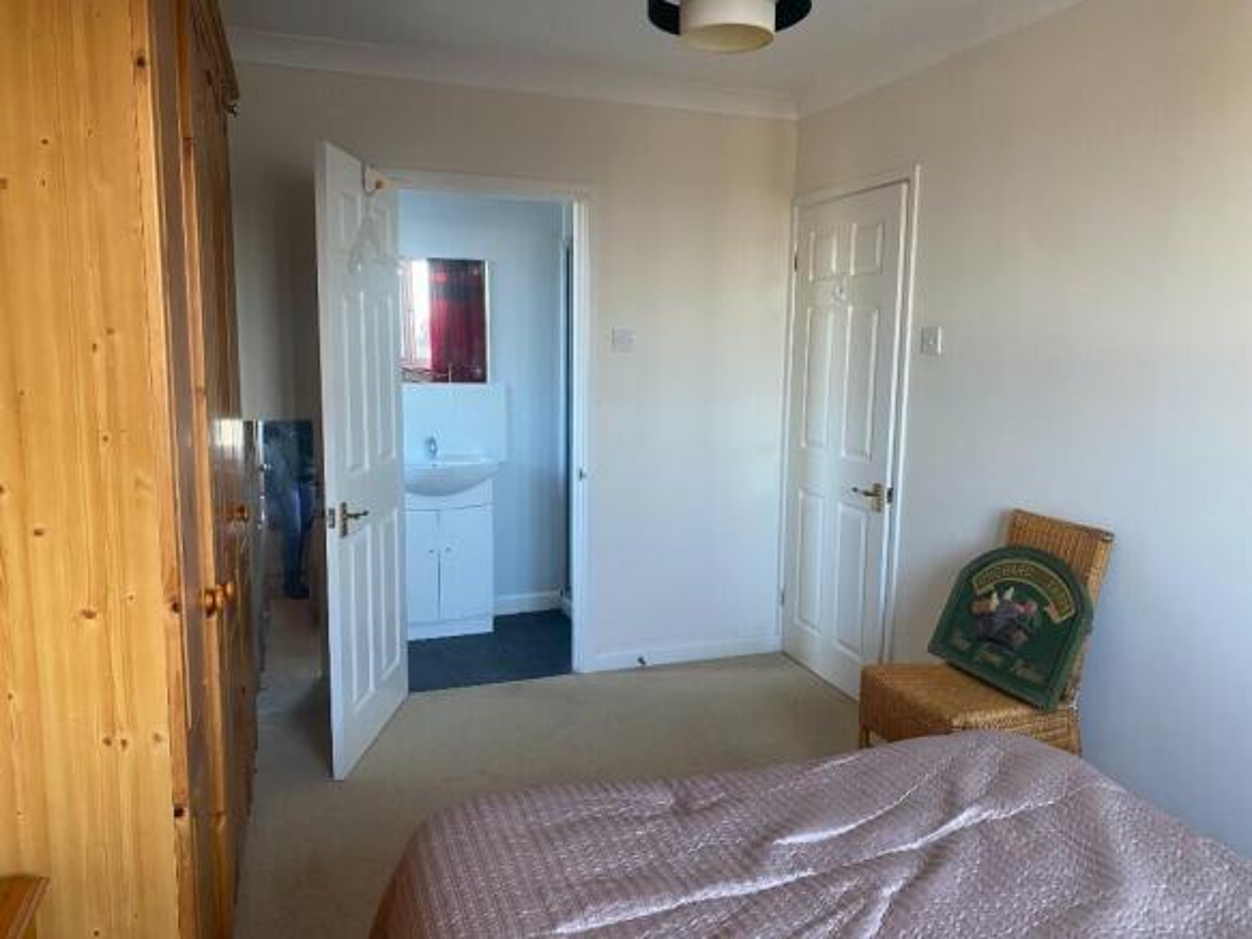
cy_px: 470
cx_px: 626
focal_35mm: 26
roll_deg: -0.8
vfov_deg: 53.0
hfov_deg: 67.3
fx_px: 940
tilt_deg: -9.2
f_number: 1.8
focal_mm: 4.25
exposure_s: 1/50
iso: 125
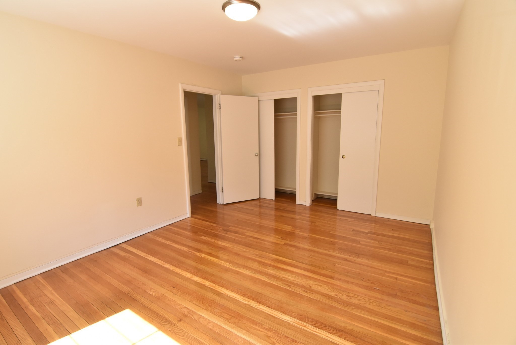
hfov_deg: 94.9
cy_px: 172
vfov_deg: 72.2
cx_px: 258
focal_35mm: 16
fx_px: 237
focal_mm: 11
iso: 640
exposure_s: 1/80
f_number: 8
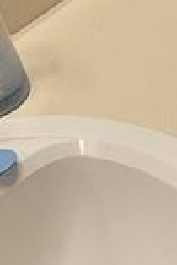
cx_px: 351
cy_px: -306
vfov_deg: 12.6
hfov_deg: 9.3
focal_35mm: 138
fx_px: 1015
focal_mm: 2.2
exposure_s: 1/60
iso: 80
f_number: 2.2
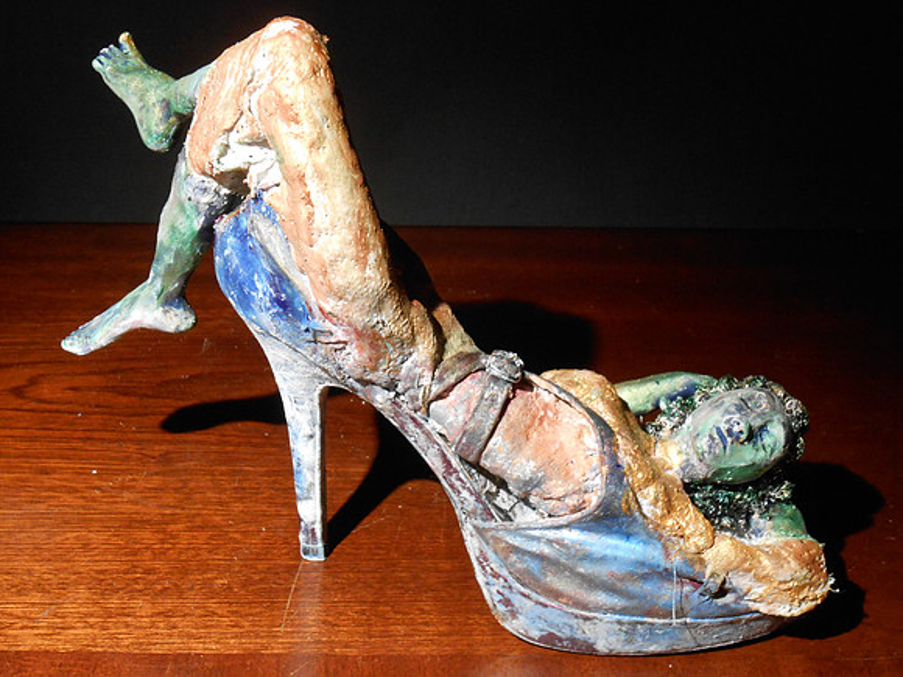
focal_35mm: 56
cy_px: 338
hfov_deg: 34.3
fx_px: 1461
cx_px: 452
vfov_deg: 26.1
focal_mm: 10
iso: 400
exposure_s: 1/15
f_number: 5.2
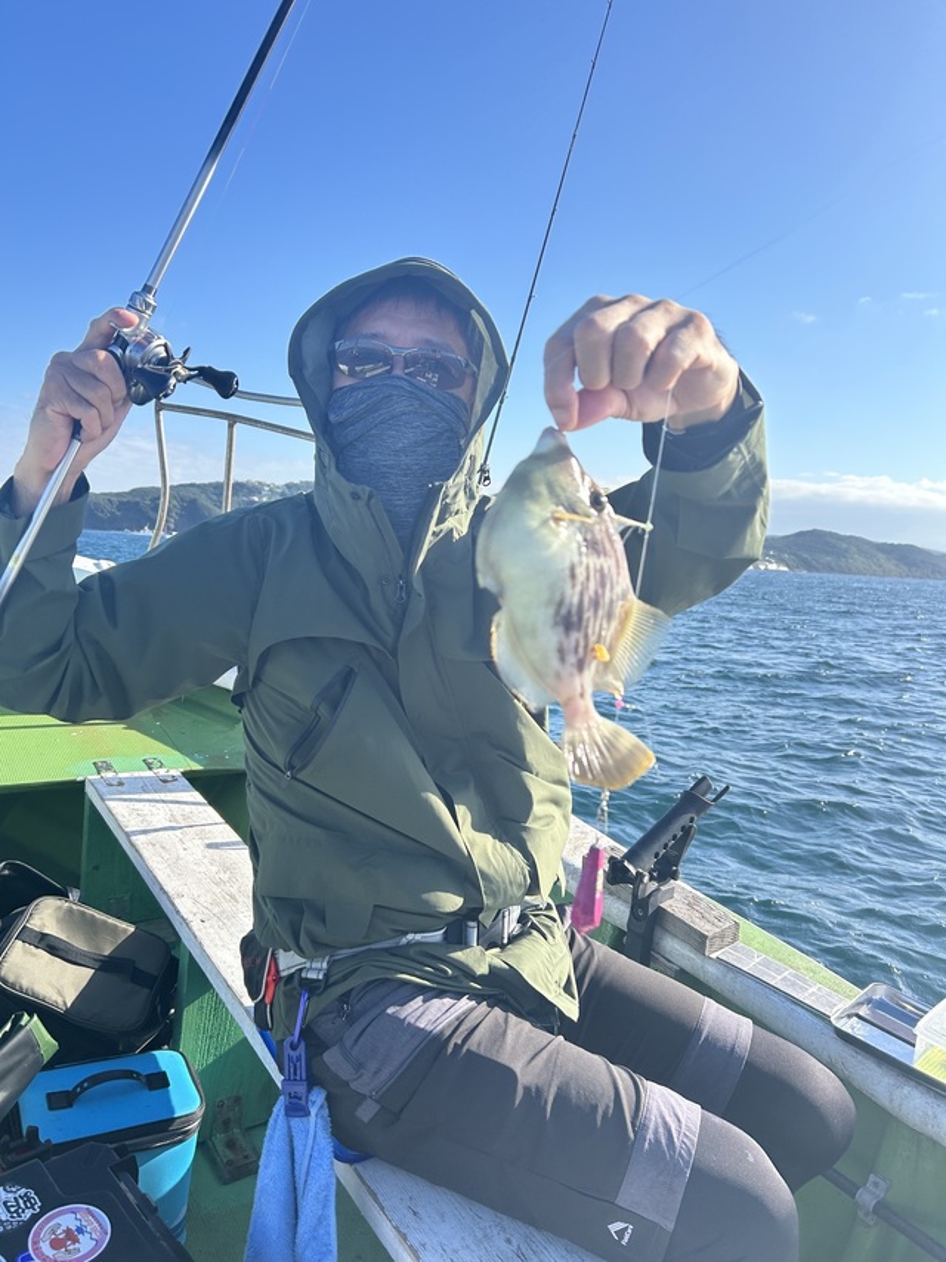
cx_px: 473
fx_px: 948
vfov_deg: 67.3
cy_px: 631
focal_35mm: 26
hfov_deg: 53.0
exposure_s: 1/2404
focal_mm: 5.7
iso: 50
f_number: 1.5
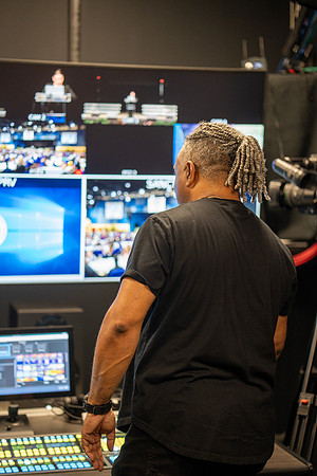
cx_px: 158
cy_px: 238
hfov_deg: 16.1
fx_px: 1123
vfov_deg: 23.9
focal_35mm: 85
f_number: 1.8
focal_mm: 85
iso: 800
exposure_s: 1/125
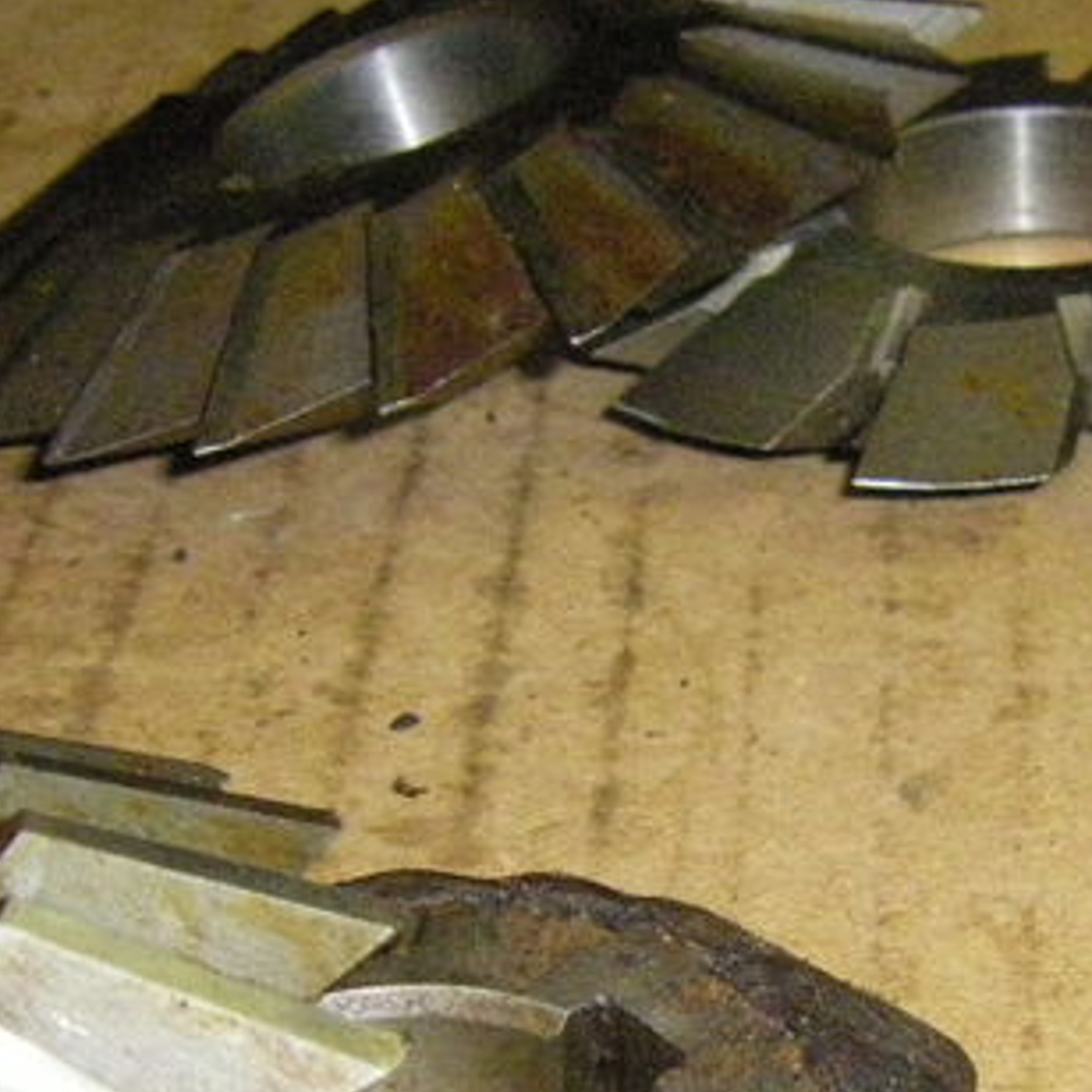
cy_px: 833
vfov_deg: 15.9
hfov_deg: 15.7
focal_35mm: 109
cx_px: 1035
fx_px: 3890
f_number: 7
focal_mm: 6.3
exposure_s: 1/50
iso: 800
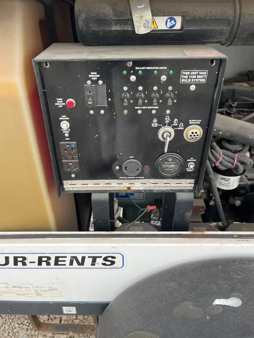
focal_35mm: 26
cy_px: 169
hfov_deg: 53.1
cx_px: 127
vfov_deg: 67.3
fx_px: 254
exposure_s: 1/422
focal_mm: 5.1
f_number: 1.6
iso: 50
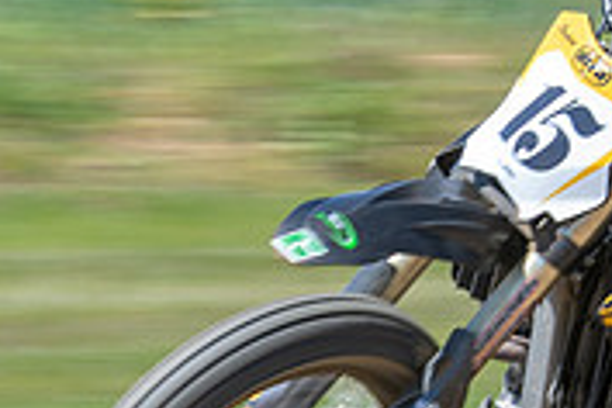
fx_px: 10573
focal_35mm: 622
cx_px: 337
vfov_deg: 2.2
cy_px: 367
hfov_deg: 3.3
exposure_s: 1/160
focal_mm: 95
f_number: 8
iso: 200
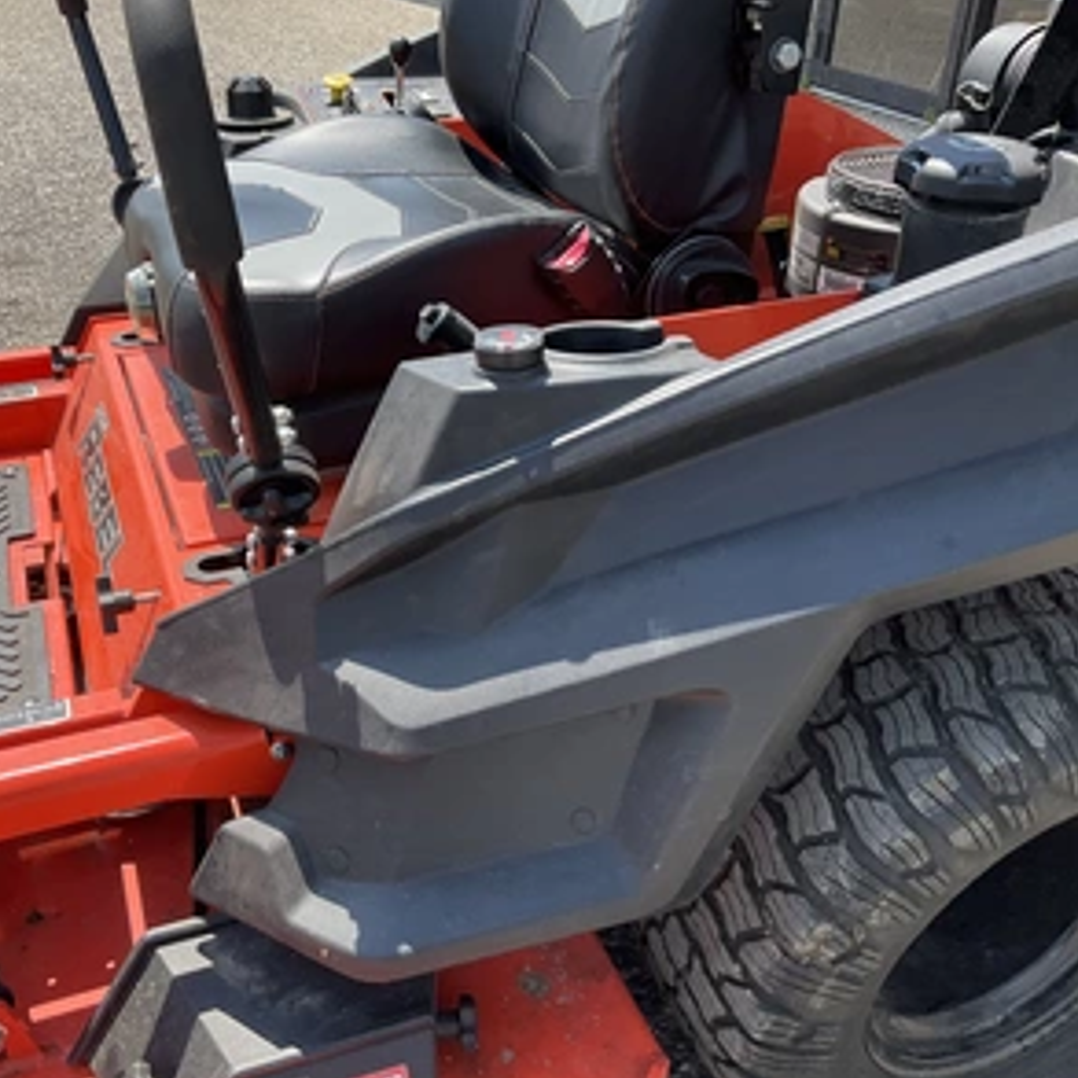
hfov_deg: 47.1
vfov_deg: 47.2
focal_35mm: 35
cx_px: 464
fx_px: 1233
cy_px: 537
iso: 25
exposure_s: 1/792
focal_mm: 3
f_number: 1.8
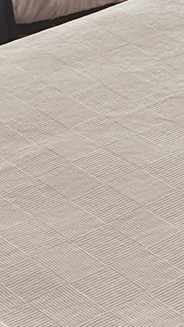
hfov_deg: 6.8
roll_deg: +3.6
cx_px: 160
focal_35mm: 178
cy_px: 93
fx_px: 1544
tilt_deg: -25.8
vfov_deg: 12.1
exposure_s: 1/136
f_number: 1.78
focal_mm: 6.86
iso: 100
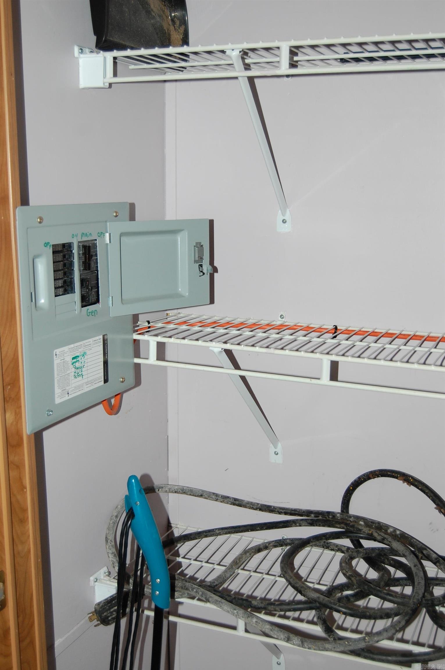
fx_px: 836
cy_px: 335
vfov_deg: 43.6
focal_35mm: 45
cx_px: 222
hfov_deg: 29.8
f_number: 4.2
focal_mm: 30
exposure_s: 1/60
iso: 400
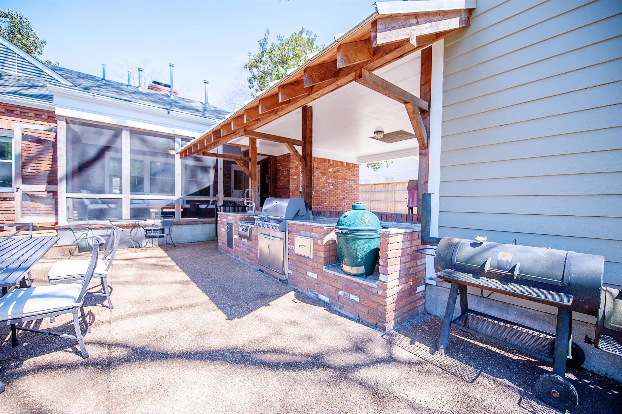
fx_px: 242
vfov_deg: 81.1
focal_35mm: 14
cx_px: 311
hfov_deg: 104.3
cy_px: 207
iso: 400
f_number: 2.8
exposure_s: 1/4000
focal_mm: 14
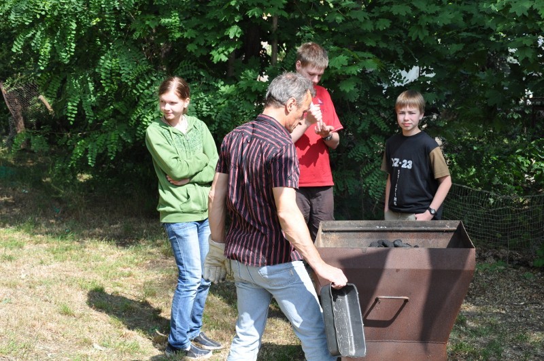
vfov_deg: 18.9
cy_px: 180
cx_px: 272
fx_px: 1086
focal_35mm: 72
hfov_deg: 28.1
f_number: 9
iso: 400
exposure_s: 1/320
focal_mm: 48
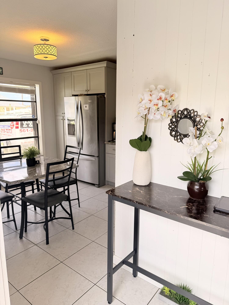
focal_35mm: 24
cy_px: 152
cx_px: 114
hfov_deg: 56.8
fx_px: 212
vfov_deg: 71.6
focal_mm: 6.76
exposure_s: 1/464
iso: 80
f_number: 1.78
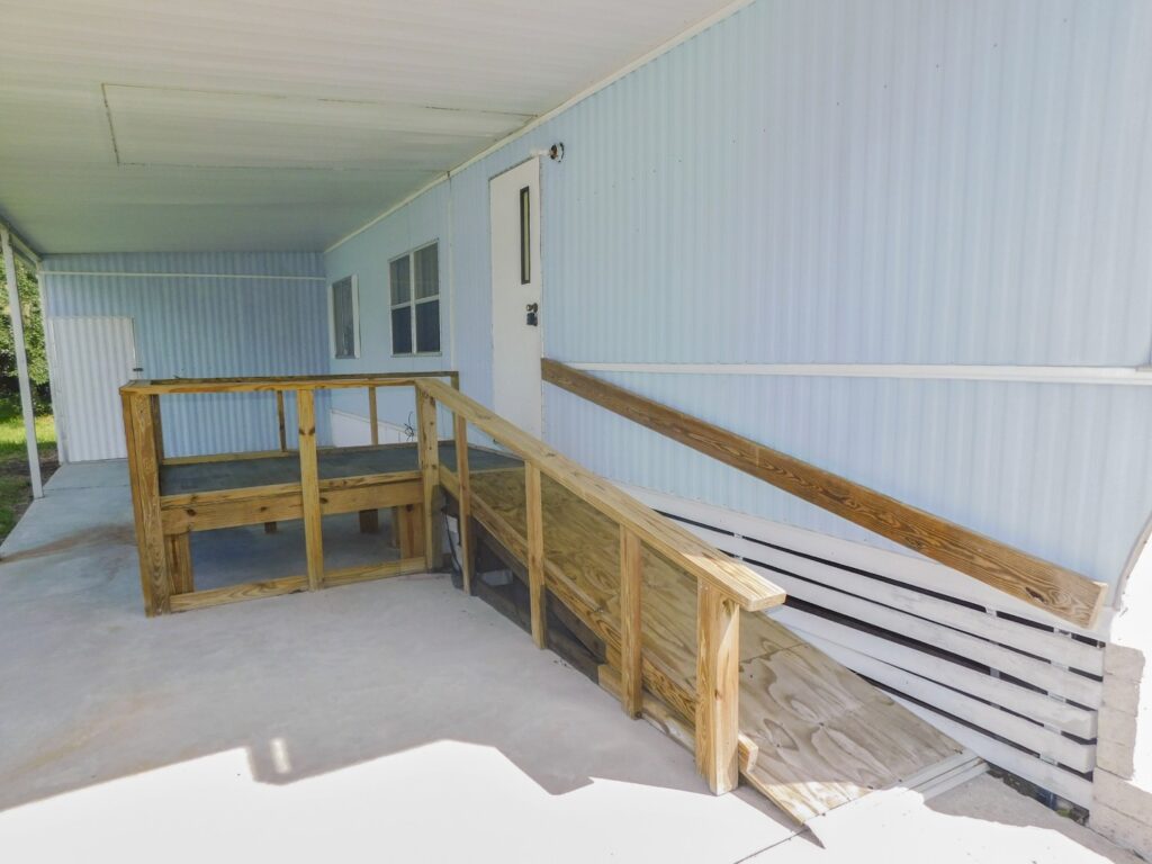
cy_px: 432
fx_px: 765
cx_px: 576
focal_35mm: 23
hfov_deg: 73.9
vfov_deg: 58.9
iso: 125
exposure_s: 1/640
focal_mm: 4
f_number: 3
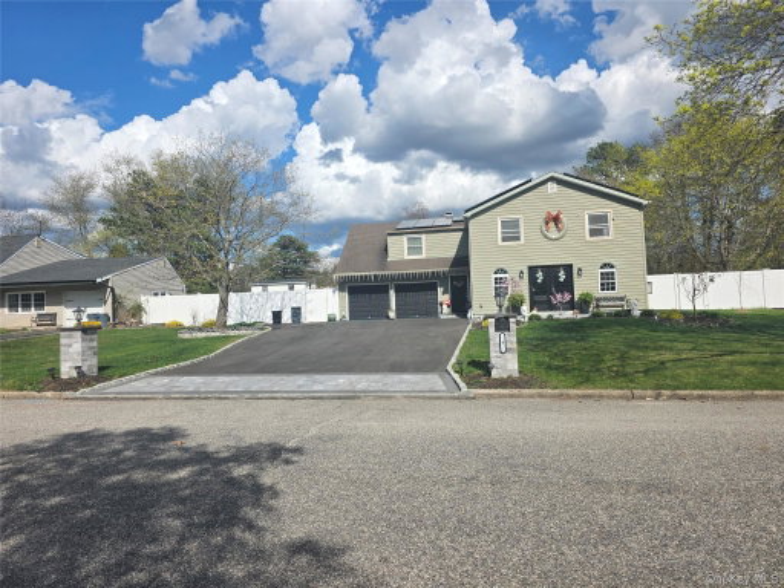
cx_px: 392
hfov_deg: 73.9
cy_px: 294
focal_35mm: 23
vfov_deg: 58.9
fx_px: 521
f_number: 1.7
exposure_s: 1/7626
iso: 80
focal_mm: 6.3
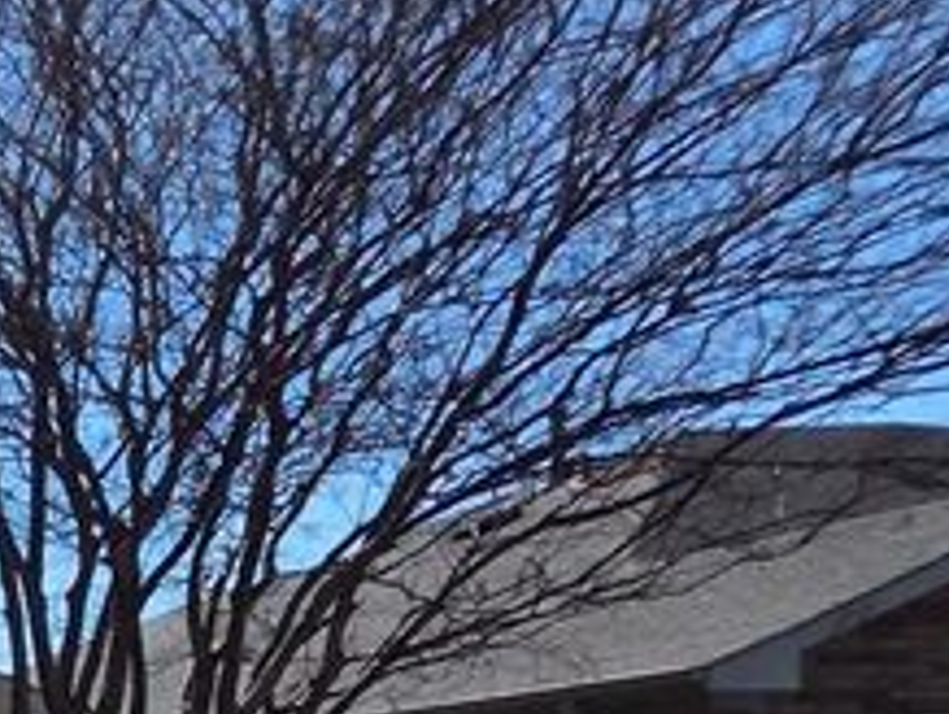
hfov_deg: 15.8
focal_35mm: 61
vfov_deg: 21.7
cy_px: 927
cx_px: -1271
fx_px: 1674
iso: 40
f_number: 1.9
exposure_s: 1/2378
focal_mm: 2.2
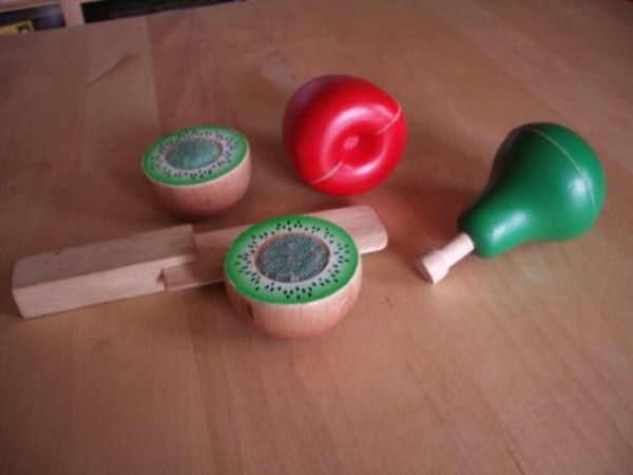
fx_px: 640
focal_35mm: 35
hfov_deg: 52.6
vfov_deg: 40.7
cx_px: 316
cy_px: 238
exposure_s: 1/8
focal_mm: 5.8
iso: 200
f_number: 2.6
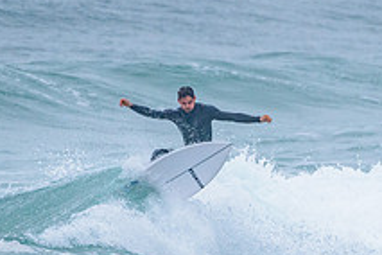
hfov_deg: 1.2
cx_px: 251
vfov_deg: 0.8
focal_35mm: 1670
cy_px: 232
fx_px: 17719
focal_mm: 500
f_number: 5.6
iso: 1400
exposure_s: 1/2000
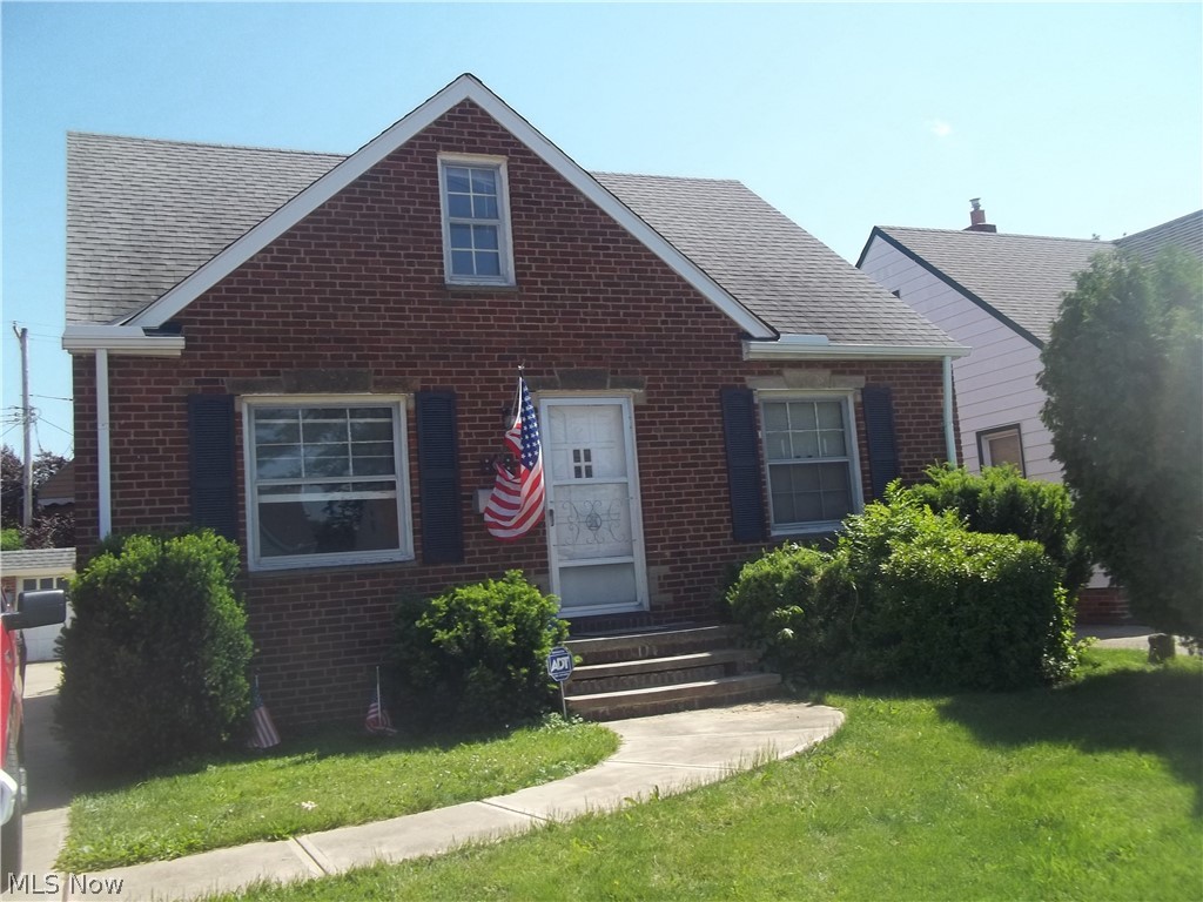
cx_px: 602
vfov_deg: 44.2
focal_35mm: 32
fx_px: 1112
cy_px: 451
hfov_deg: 56.8
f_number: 8.8
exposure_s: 1/100
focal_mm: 5.7
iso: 64
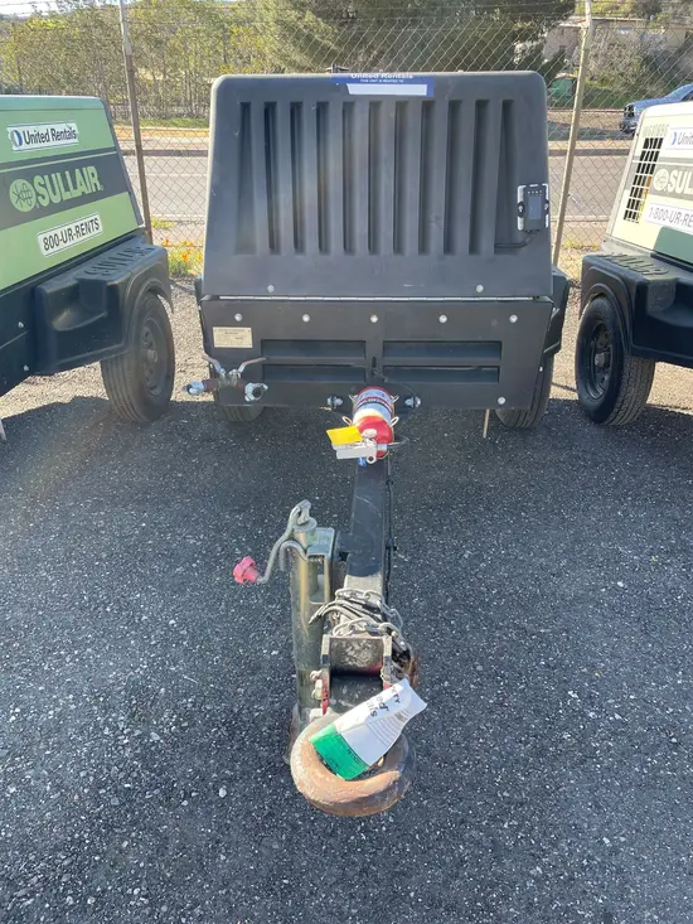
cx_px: 346
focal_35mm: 26
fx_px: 694
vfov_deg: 67.3
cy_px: 462
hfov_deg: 53.1
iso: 32
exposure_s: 1/369
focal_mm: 4.2
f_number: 1.6
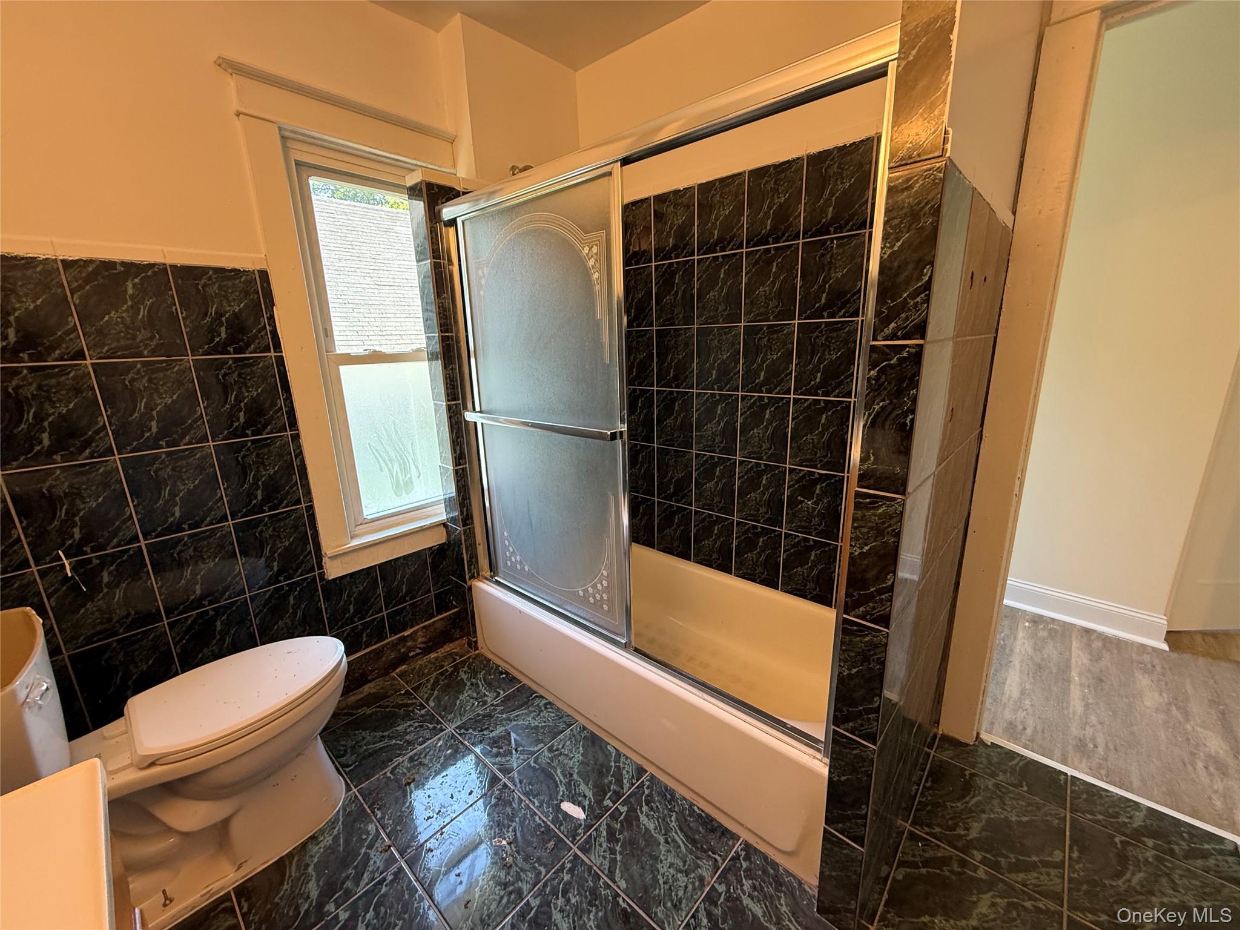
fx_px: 502
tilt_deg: -14.6
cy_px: 465
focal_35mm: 14
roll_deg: +1.7
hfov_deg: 102.1
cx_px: 620
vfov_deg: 85.7
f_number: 2.2
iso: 200
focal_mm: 2.22
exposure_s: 1/60
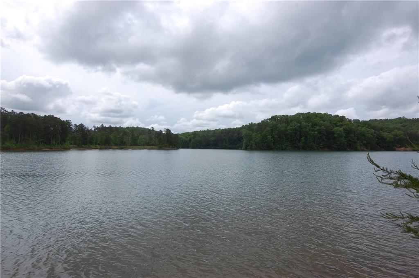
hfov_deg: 90.1
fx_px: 209
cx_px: 210
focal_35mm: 18
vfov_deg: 67.2
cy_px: 139
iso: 200
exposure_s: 1/320
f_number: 10
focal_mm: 12
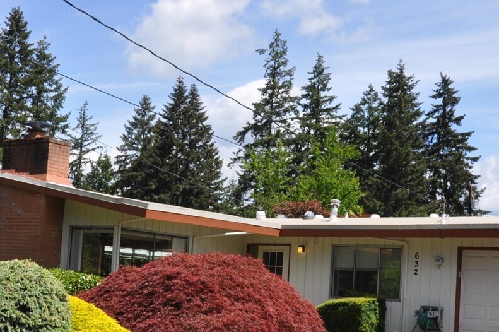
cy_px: 209
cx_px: 283
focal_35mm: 58
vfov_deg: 23.3
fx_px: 803
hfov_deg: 34.5
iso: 200
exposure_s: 1/160
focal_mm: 18
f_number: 13
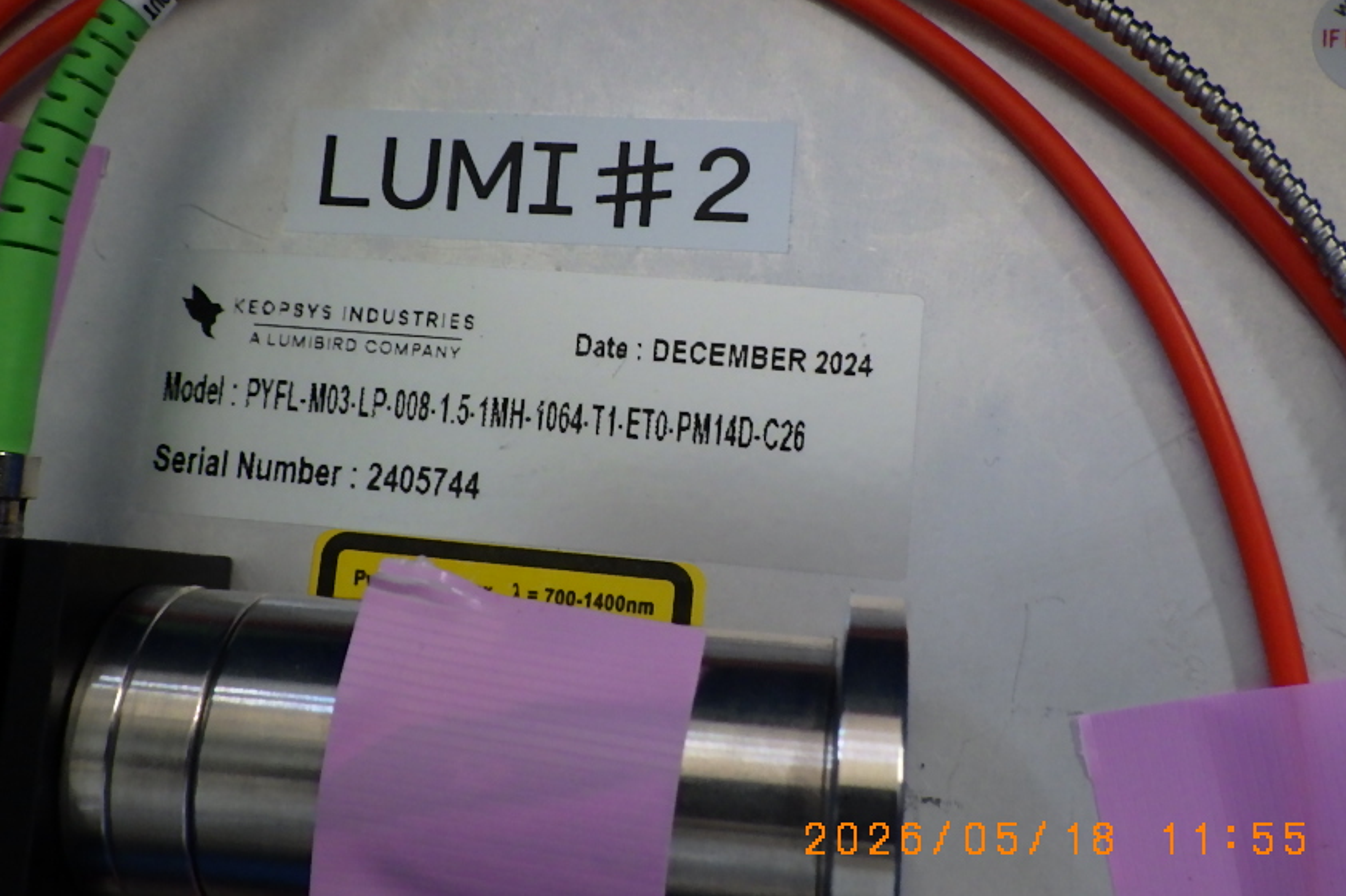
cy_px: 366
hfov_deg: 45.4
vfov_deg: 31.1
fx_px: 1607
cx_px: 652
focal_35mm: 43
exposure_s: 1/50
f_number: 3.8
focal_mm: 6.1
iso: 500
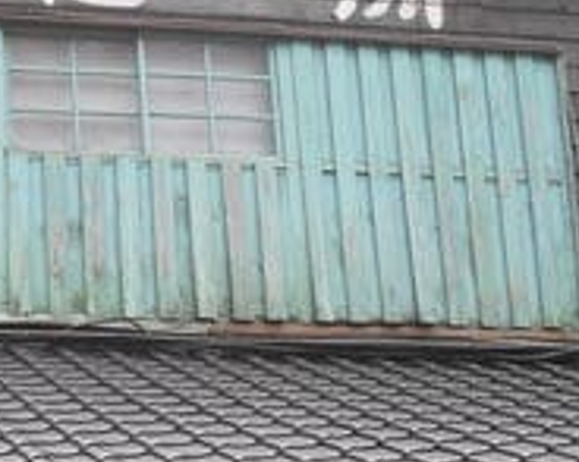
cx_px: -66
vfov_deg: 16.4
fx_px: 1593
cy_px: 388
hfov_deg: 19.7
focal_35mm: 93
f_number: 2.8
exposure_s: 1/500
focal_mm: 6.2
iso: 100
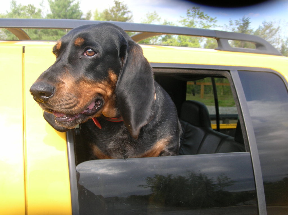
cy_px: 108
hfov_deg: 50.2
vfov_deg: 38.6
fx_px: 308
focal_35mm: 37
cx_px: 144
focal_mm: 6.2
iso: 50
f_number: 2.7
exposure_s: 1/206
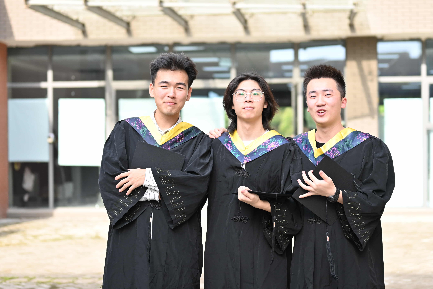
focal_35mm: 75
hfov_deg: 27.0
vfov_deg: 18.2
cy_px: 144
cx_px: 216
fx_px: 902
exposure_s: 1/2000
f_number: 1.8
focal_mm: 50
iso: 250
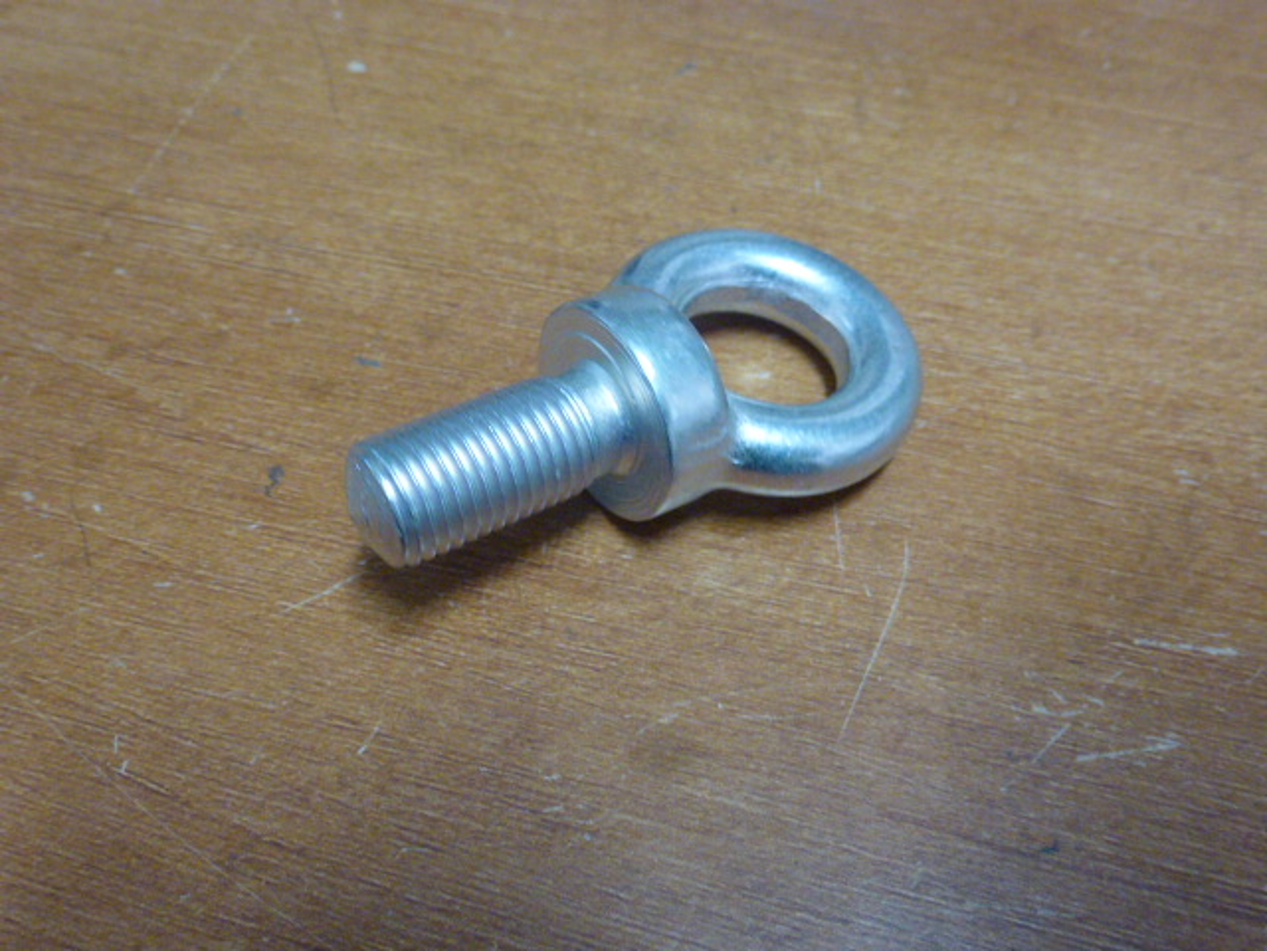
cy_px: 476
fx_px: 1098
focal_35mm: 30
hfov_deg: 60.0
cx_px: 634
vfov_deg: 46.8
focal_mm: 5.4
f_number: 3.5
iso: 400
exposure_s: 1/30
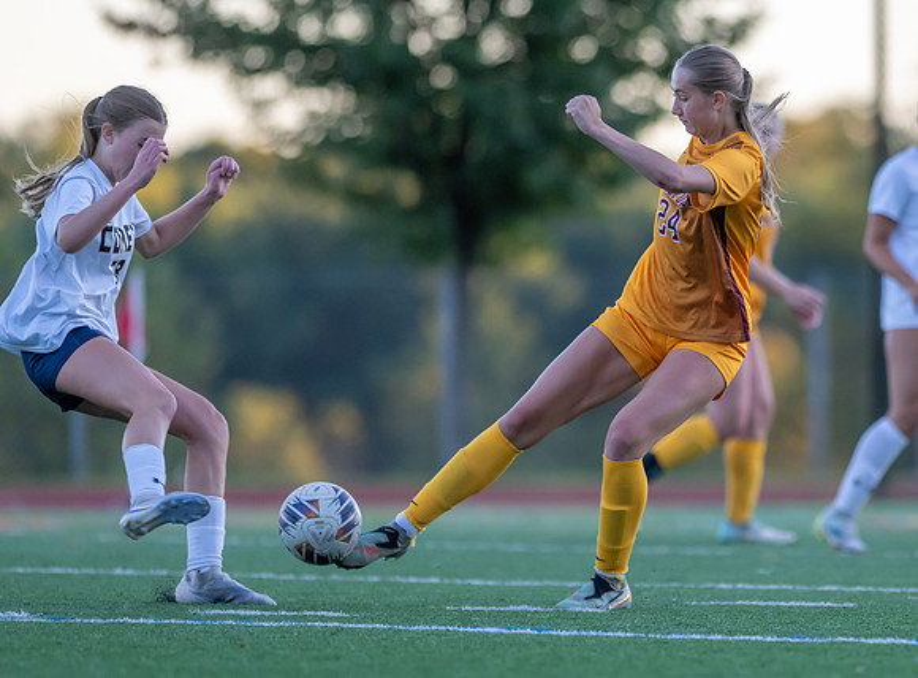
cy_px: 366
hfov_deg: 4.1
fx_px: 12904
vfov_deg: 3.0
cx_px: 775
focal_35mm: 489
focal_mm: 300
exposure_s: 1/1600
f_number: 2.8
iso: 1600
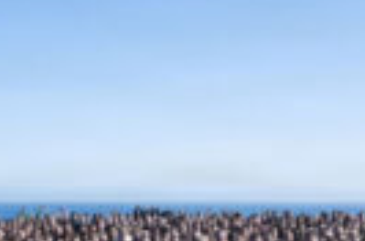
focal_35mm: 76
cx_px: 36
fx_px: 769
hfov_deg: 25.8
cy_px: 282
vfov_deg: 17.1
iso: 100
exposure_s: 1/400
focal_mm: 24
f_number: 5.6
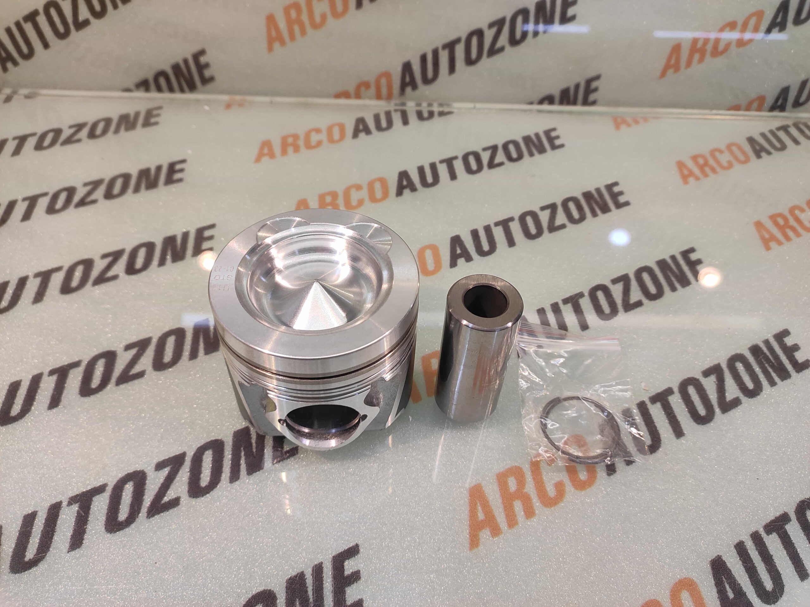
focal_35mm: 17
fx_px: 397
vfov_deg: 74.7
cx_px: 405
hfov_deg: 91.1
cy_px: 304
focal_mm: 4.74
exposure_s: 1/50
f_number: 1.79
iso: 190
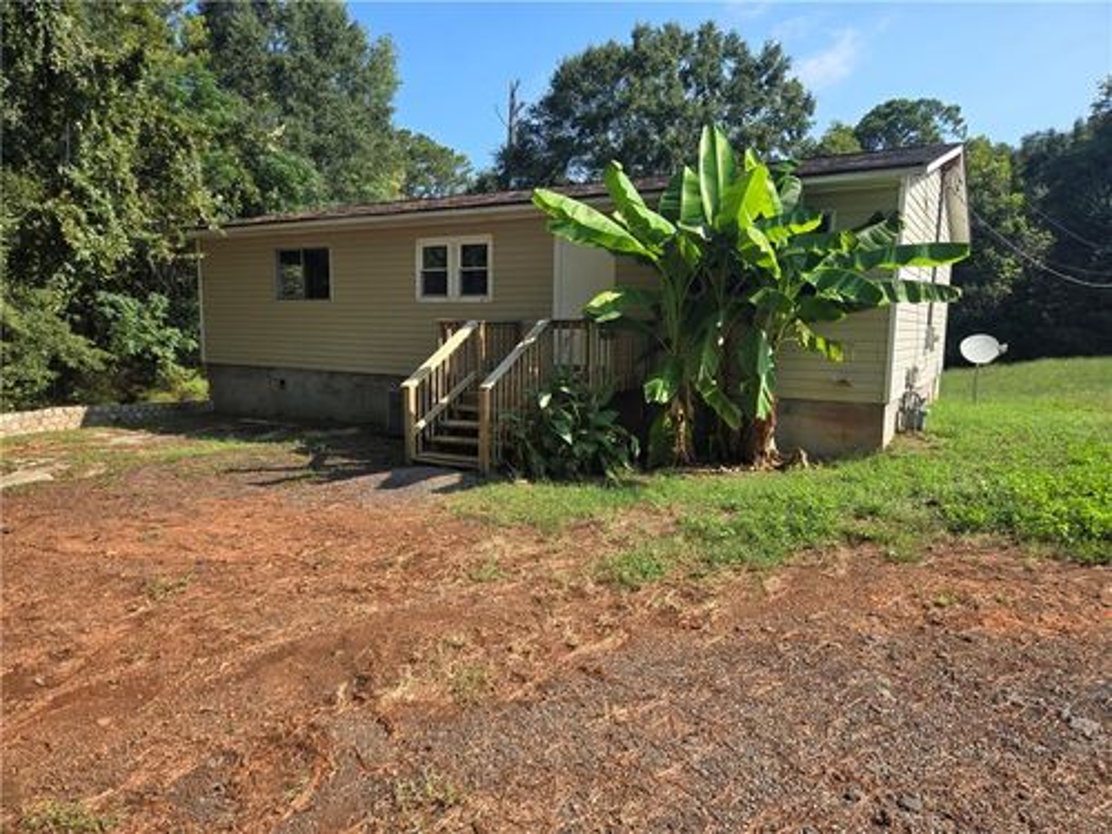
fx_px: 739
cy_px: 417
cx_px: 556
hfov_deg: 73.9
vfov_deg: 58.9
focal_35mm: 23
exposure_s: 1/960
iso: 25
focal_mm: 5.4
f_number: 1.8
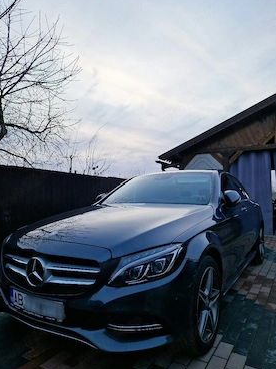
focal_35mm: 25
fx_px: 266
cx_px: 129
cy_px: 196
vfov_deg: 69.3
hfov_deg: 54.8
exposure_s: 1/100
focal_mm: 5.4
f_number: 1.8
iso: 50
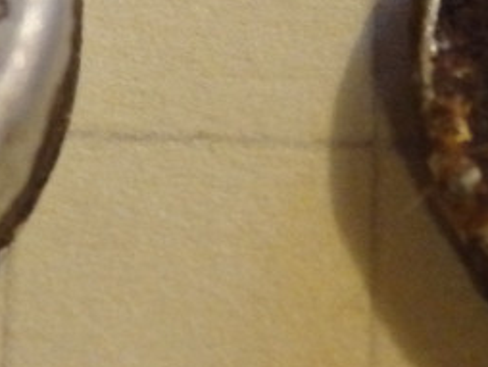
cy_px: 40
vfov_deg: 5.4
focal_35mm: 277
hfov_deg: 7.1
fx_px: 3909
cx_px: 253
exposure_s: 1/20
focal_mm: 11.9
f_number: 4.4
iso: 800
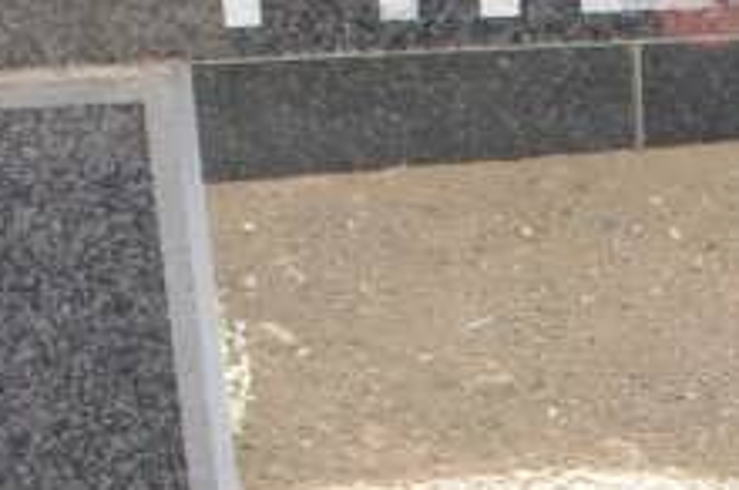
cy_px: 851
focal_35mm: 169
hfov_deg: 11.9
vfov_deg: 7.9
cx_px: 863
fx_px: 3464
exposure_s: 1/125
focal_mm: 21.25
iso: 800
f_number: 11
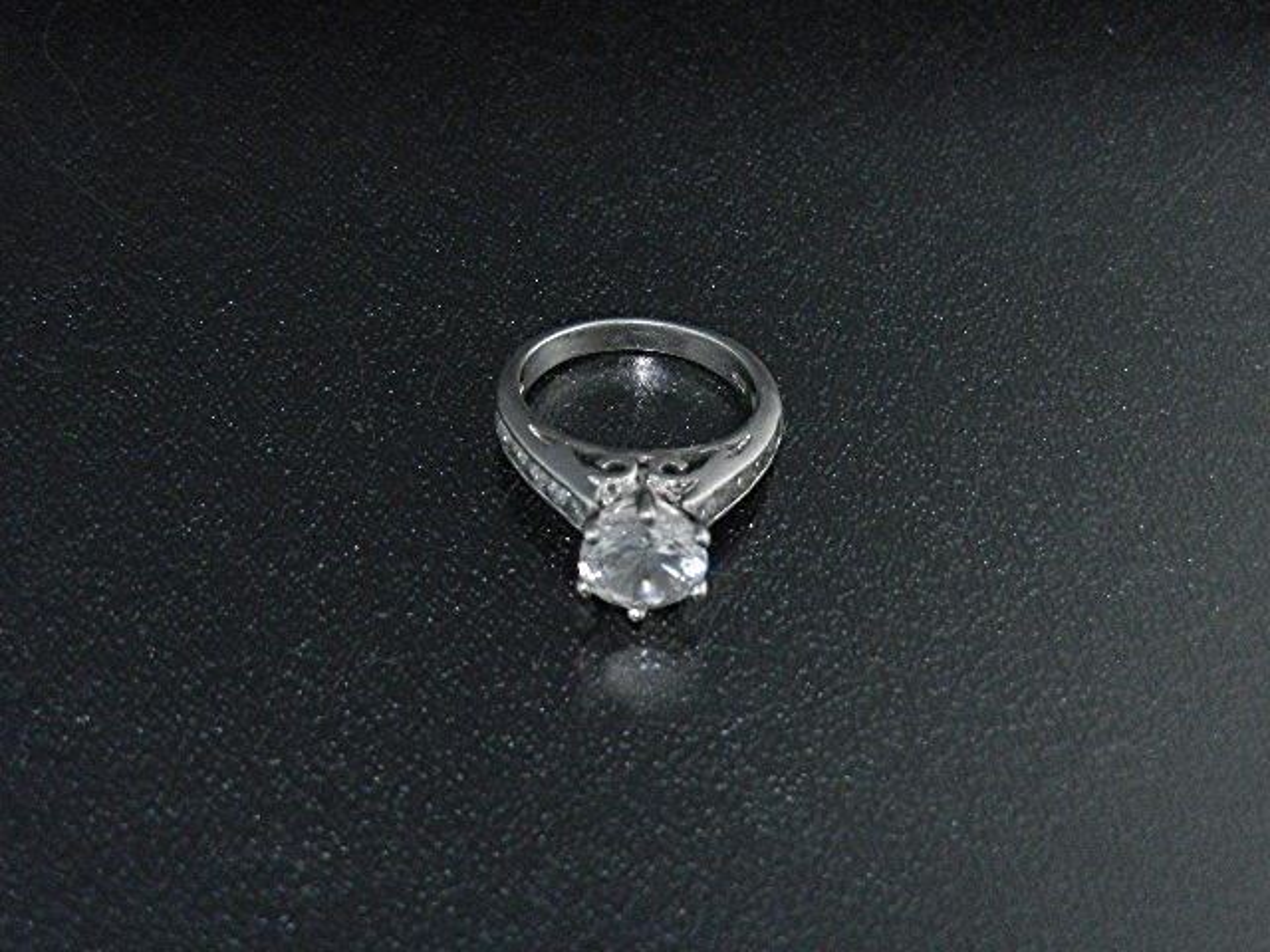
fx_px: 2165
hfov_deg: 32.7
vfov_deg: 24.8
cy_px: 476
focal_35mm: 59
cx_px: 635
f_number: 8
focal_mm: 10.6
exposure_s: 1/30
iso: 800
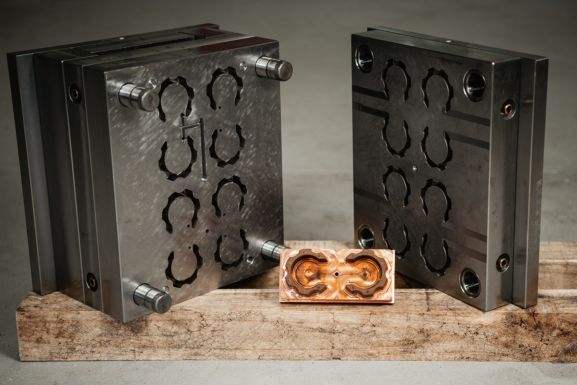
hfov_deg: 29.1
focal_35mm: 69
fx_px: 1112
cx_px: 323
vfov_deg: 19.6
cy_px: 210
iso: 100
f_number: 2.8
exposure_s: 1/125
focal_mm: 60
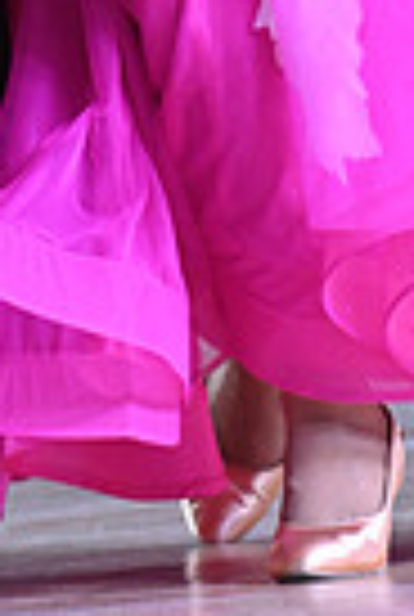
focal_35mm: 760
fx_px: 13043
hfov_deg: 1.8
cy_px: -558
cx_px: 2
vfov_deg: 2.7
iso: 2500
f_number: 7.1
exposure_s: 1/400
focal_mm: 180
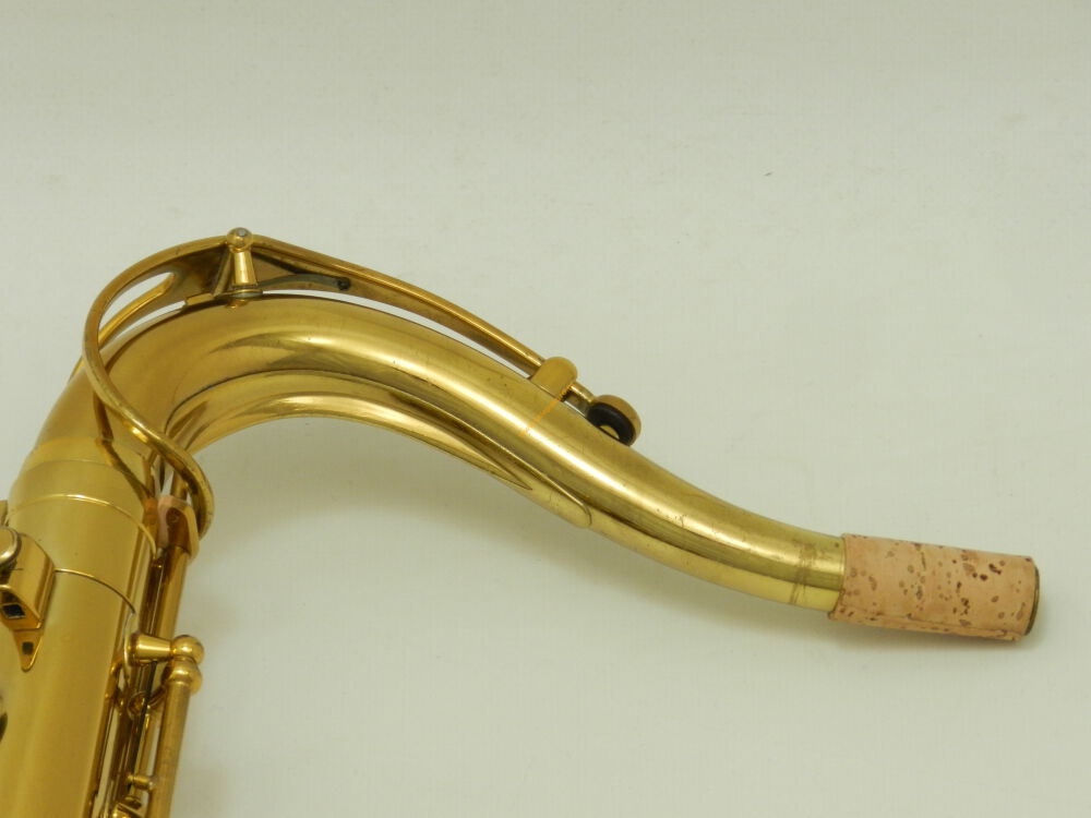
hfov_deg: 8.3
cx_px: 546
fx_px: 7533
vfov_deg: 6.2
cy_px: 409
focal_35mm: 239
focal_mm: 42.4
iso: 400
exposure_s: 1/50
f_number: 5.1
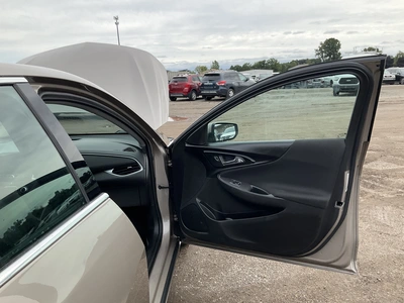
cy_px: 152
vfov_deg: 48.2
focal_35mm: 29
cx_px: 202
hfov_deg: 61.7
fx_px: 338
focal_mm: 3
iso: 25
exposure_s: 1/792
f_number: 1.8
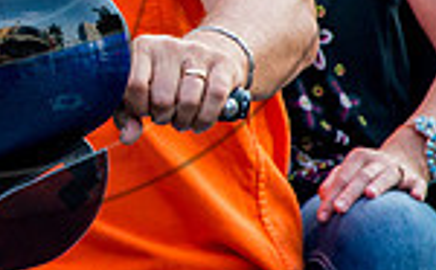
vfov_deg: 1.1
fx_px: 14061
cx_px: -26
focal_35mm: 1186
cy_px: -10
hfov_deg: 1.8
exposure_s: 1/640
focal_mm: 300
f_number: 5.6
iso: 800
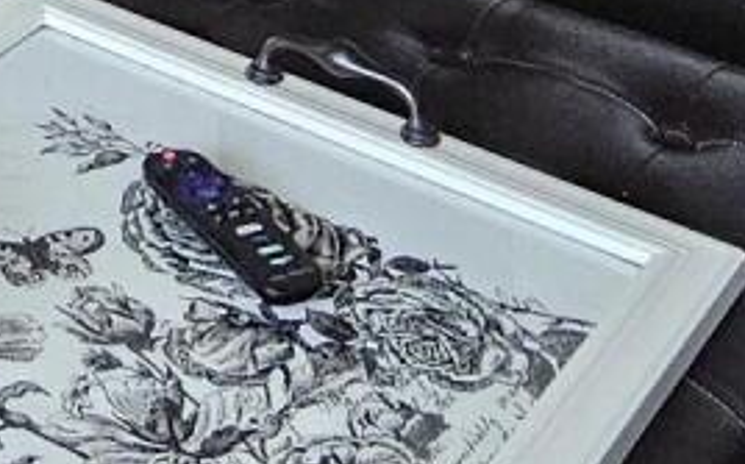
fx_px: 2090
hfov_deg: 19.1
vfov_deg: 9.1
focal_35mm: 103
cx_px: -139
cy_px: -1081
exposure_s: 1/100
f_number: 2.2
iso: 320
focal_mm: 2.2
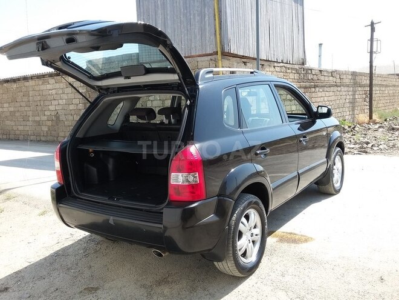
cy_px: 150
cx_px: 200
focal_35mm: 31
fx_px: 357
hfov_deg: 58.4
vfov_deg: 45.4
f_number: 2.2
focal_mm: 3.3
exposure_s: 1/475
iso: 50
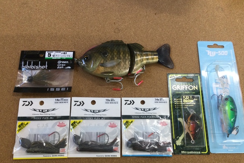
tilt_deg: -73.1
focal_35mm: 33
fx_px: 224
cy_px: 93
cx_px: 124
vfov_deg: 39.9
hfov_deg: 57.2
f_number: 2.4
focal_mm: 3.3
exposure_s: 1/30
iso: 32
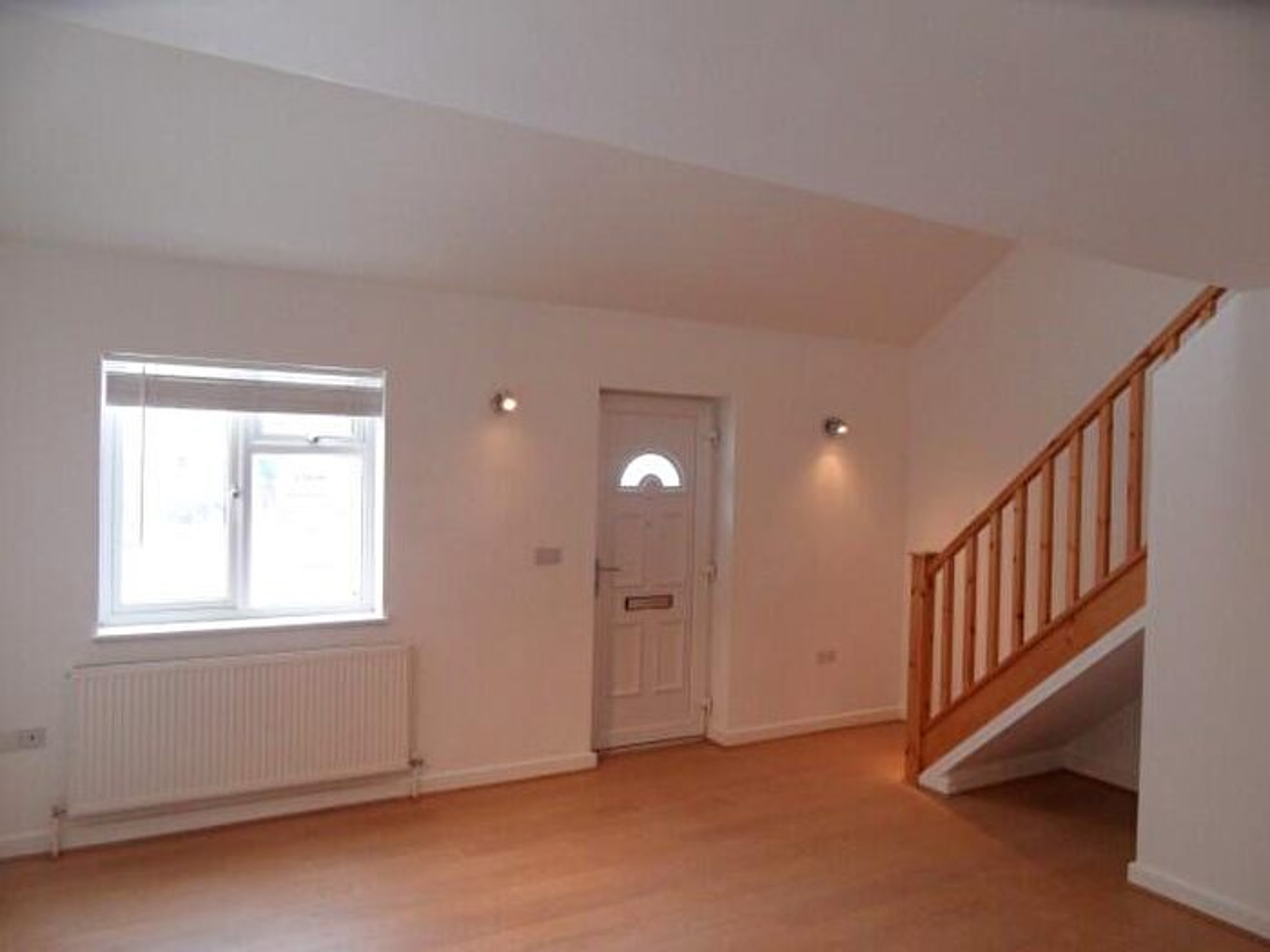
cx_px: 635
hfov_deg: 71.6
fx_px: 881
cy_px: 476
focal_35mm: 24
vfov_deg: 56.8
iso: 200
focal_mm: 3.9
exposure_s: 1/30
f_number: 3.2
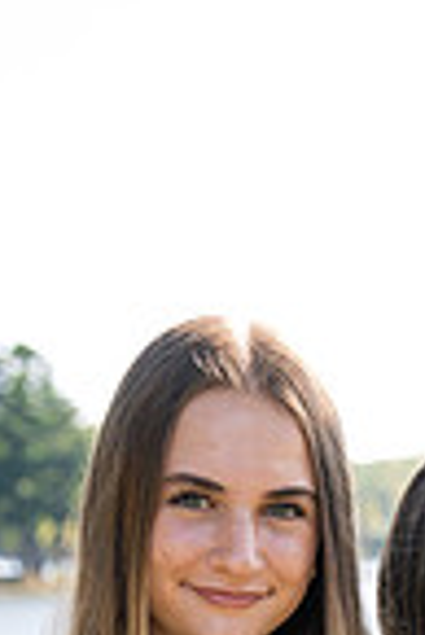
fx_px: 2685
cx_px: 399
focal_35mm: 152
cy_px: 972
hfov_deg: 9.0
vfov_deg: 12.8
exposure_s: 1/250
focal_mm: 49
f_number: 3.5
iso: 125
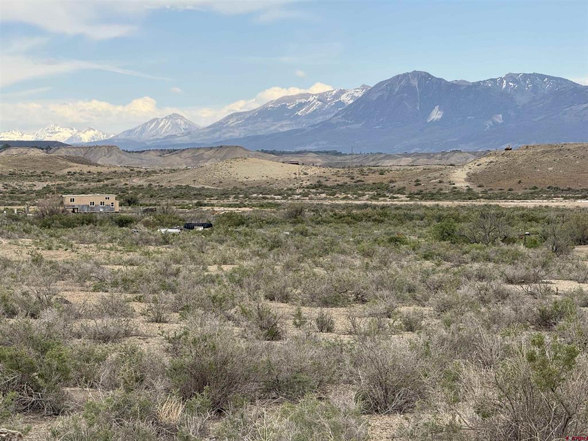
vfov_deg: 12.3
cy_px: 220
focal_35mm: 120
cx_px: 294
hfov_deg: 16.4
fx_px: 2038
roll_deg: +0.3
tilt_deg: -0.1
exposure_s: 1/1064
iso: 50
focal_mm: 15.66
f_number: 2.8
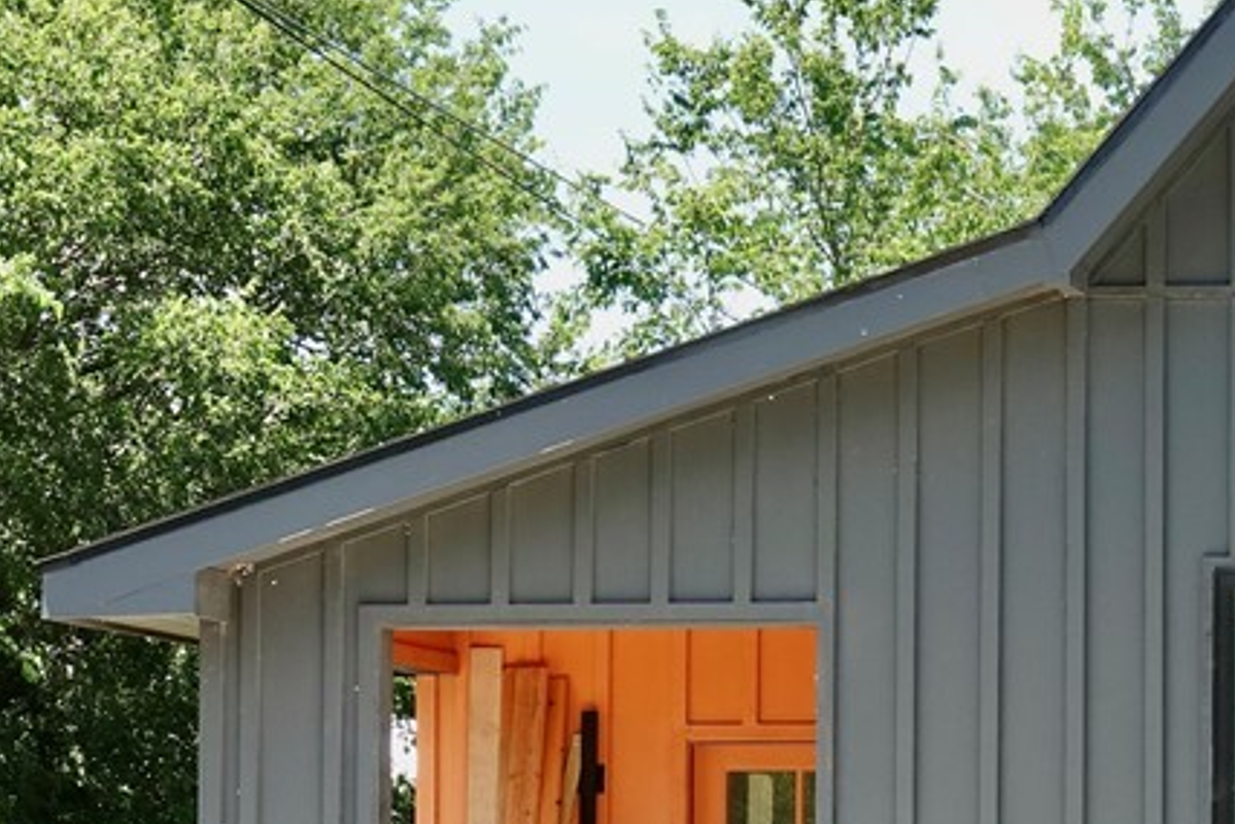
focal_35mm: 173
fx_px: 5937
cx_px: 1501
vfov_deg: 7.9
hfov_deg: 11.6
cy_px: 665
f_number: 4
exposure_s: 1/250
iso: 100
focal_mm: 24.79
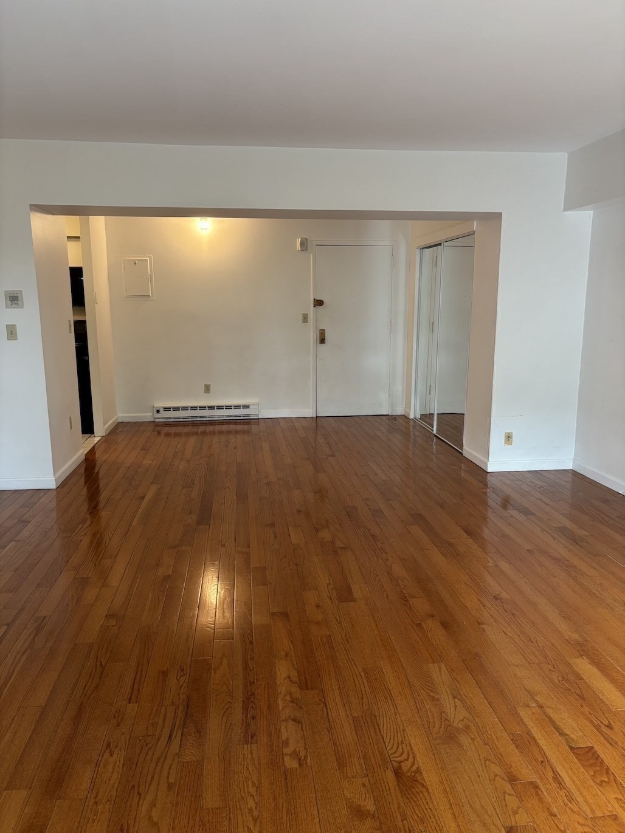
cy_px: 416
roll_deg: -0.4
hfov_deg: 53.1
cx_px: 312
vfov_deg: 67.3
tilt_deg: -10.9
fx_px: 626
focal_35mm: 26
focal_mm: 5.96
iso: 160
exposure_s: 1/60
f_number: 1.6
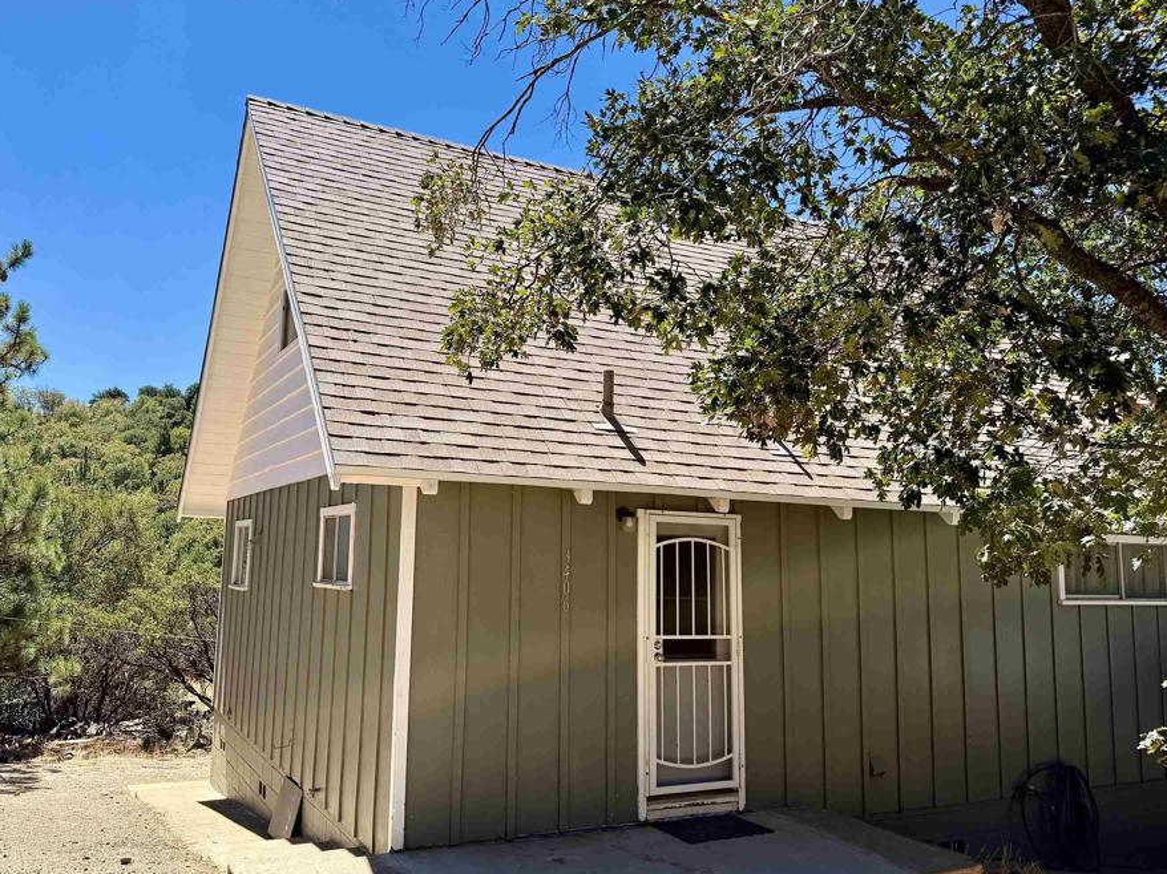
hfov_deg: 63.2
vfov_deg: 49.7
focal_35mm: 28
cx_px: 512
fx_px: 944
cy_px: 429
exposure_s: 1/2907
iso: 80
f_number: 1.78
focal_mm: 6.76
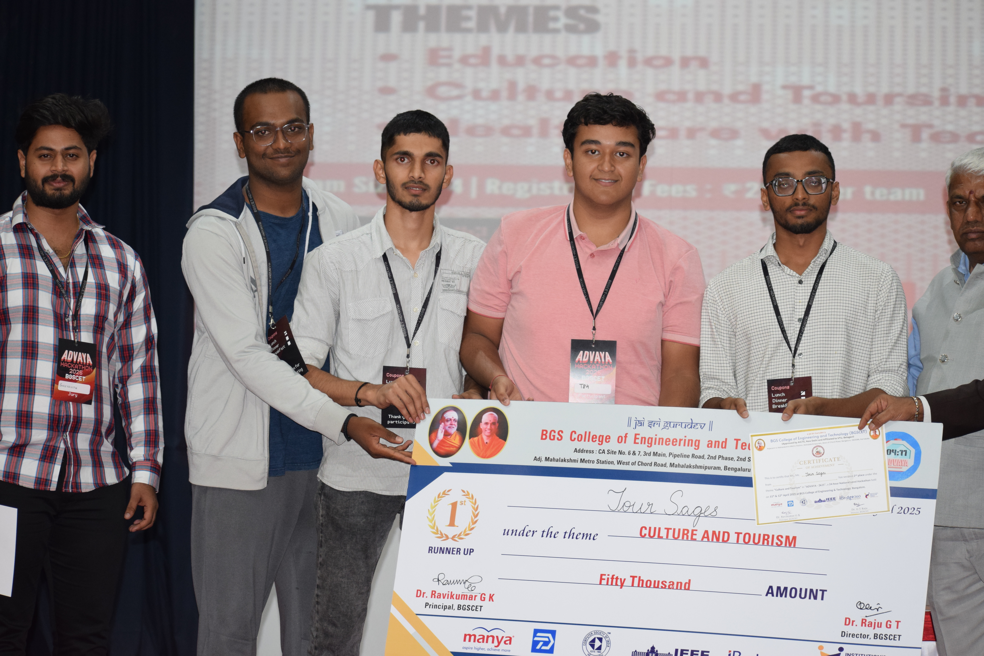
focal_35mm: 105
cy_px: 328
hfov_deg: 19.5
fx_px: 2870
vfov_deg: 13.0
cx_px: 492
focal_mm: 70
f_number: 4.5
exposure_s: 1/60
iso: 1100
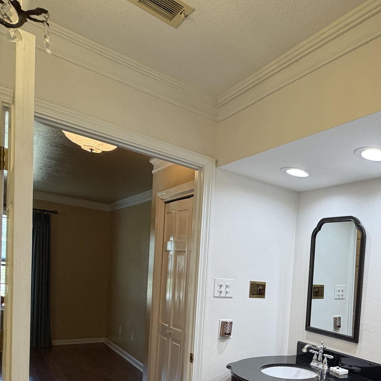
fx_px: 349
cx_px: 394
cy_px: 307
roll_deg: -5.2
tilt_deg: -3.6
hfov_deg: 46.4
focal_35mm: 28
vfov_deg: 53.4
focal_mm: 2.22
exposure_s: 1/120
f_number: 2.2
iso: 160
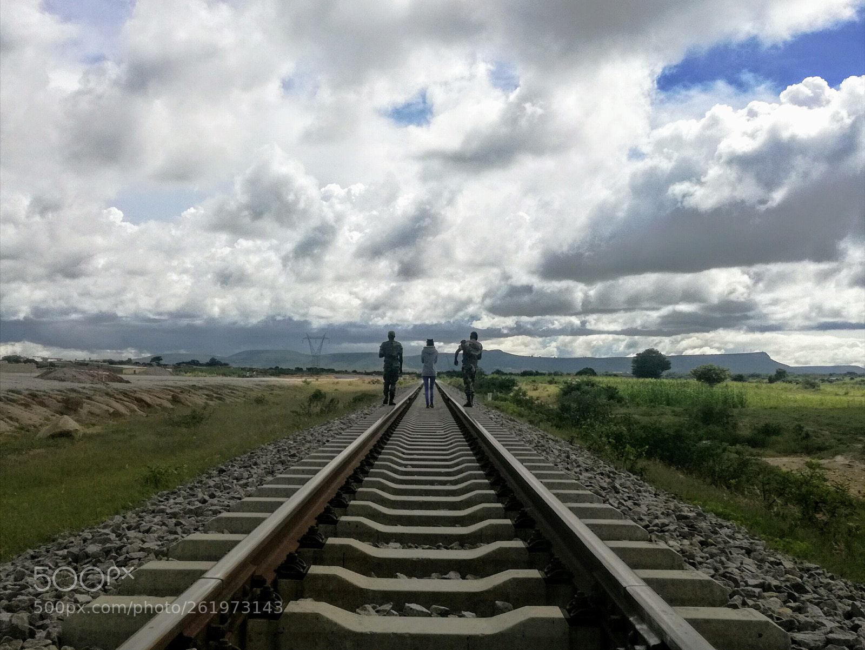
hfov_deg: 65.3
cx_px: 432
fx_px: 675
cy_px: 325
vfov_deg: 51.4
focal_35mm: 27
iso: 50
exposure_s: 1/2299
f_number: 2
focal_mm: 3.79
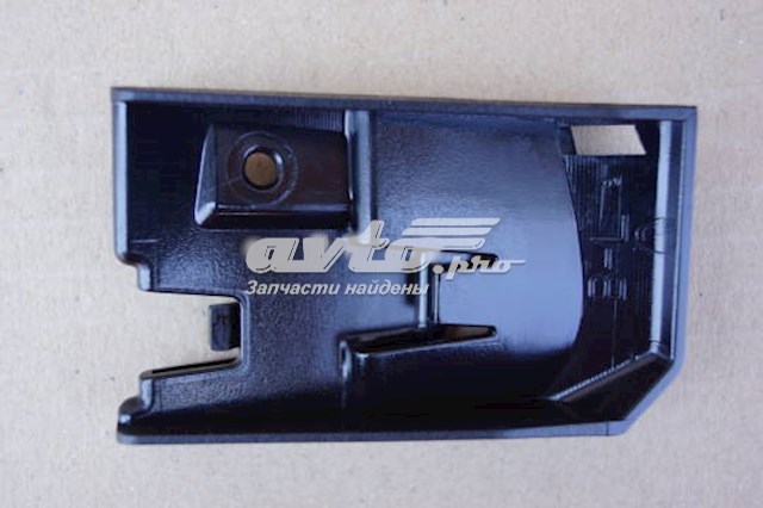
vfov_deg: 29.8
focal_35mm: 45
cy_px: 254
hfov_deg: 43.6
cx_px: 382
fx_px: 953
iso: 100
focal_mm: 30
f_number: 4.5
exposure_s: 1/60
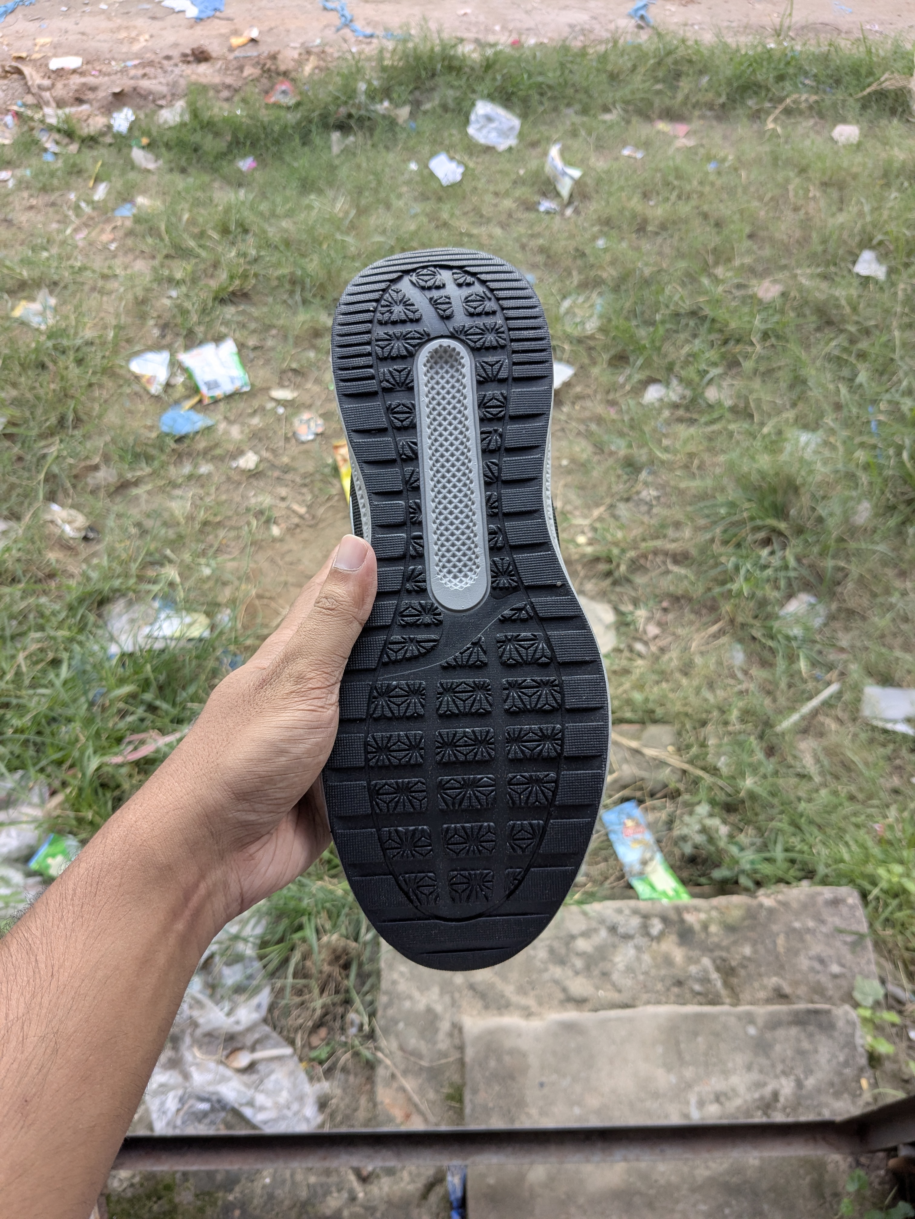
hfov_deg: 51.4
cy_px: 610
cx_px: 458
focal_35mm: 27
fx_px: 952
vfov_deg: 65.3
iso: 55
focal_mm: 4.38
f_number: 1.73
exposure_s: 1/138
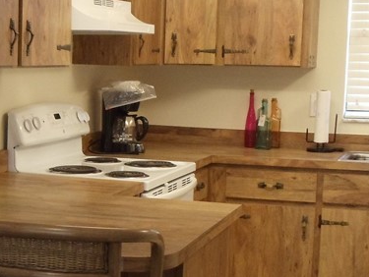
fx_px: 1280
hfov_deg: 16.3
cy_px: 171
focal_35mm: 120
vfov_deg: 12.4
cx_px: 77
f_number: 3.5
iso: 400
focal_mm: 6
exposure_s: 1/40
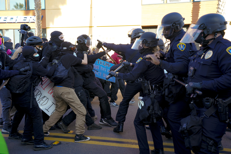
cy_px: 77
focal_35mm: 35
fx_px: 225
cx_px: 116
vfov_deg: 37.9
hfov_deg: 54.4
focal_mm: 35
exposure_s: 1/640
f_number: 3.2
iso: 800
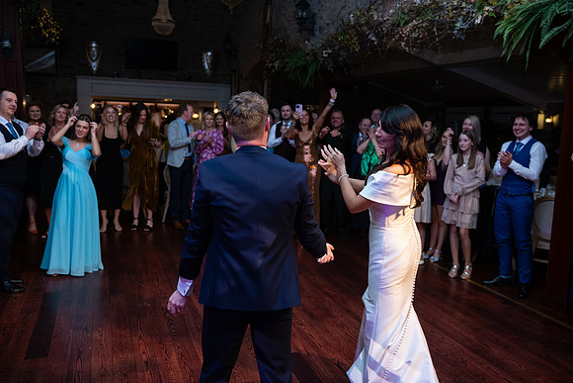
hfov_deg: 55.8
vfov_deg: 38.9
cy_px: 192
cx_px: 286
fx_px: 541
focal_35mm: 34
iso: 640
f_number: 3.5
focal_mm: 34
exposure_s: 1/160
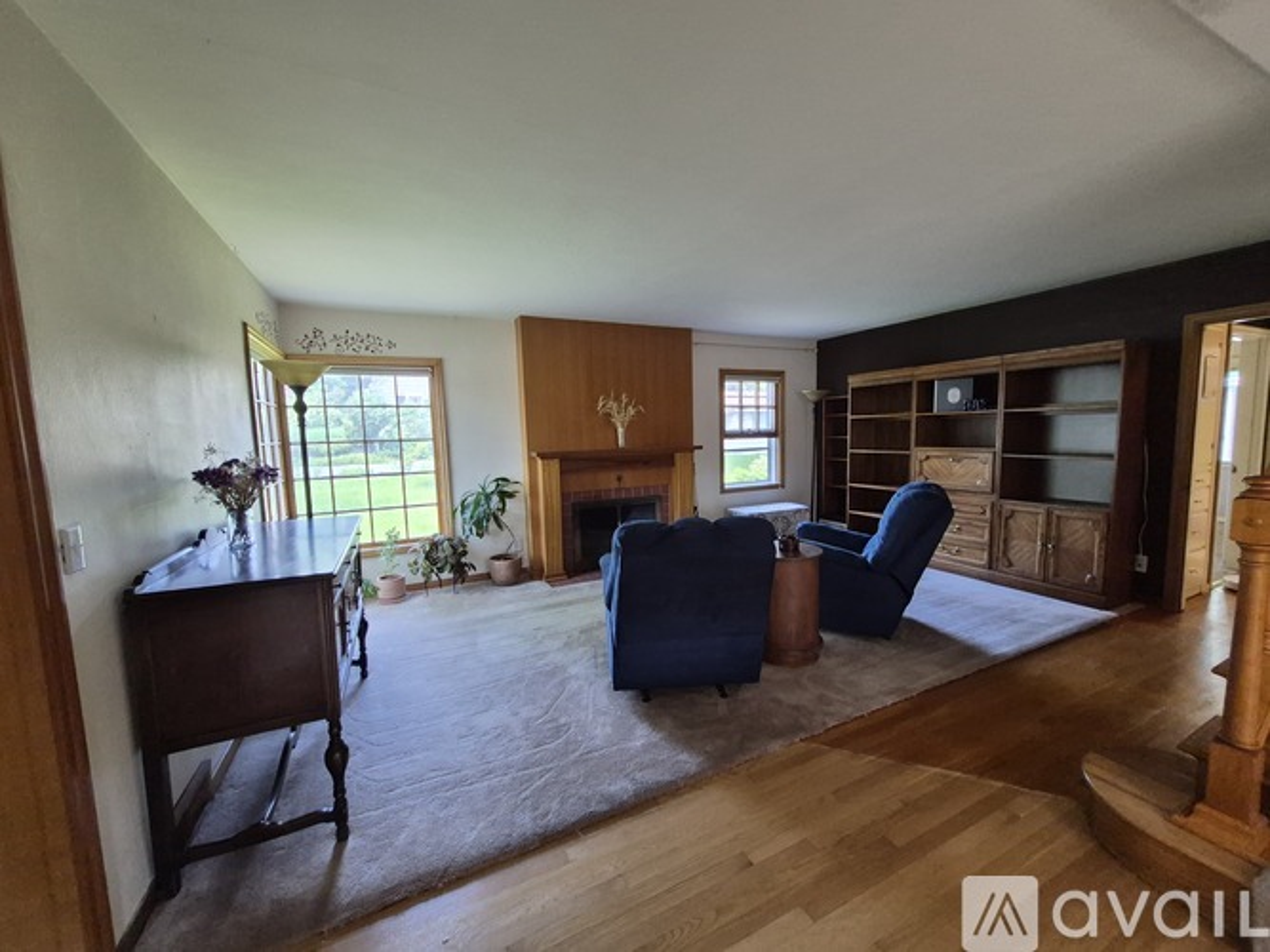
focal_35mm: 13
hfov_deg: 106.2
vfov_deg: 89.9
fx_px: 477
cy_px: 476
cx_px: 635
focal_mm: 1.74
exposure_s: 1/60
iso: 640
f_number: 2.2
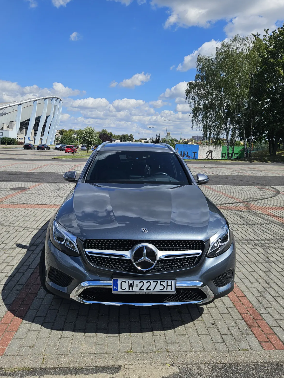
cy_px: 193
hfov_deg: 54.9
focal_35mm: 25
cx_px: 137
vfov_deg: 69.4
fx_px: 273
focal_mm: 5.4
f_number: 1.8
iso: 25
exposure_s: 1/2289
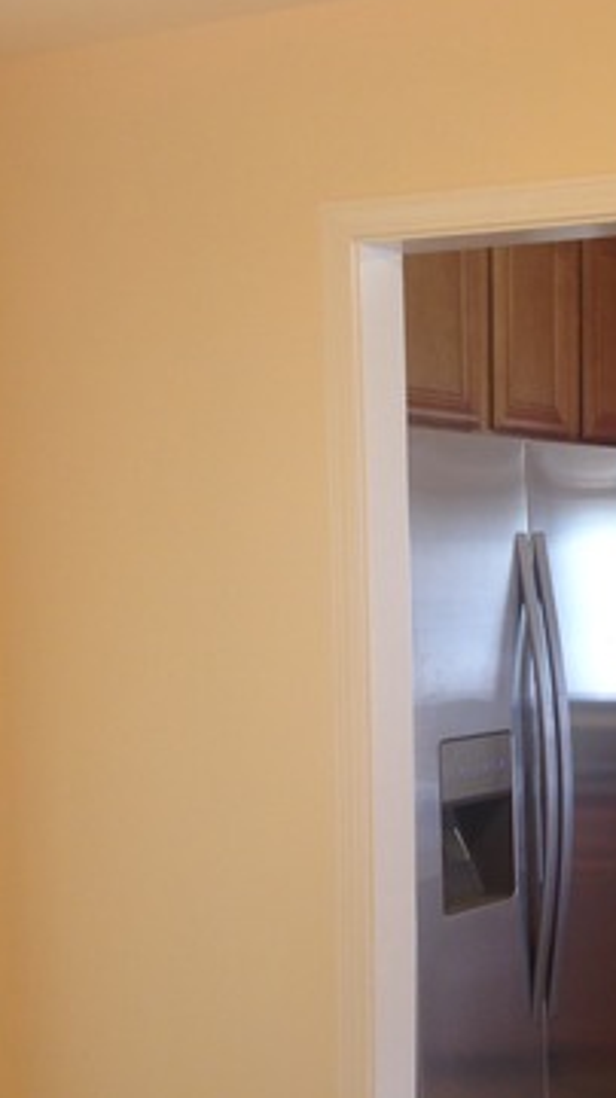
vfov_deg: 32.7
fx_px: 1862
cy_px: 702
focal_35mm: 64
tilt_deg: -5.3
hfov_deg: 18.0
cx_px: 704
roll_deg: +0.5
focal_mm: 4.12
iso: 50
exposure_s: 1/24
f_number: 2.4
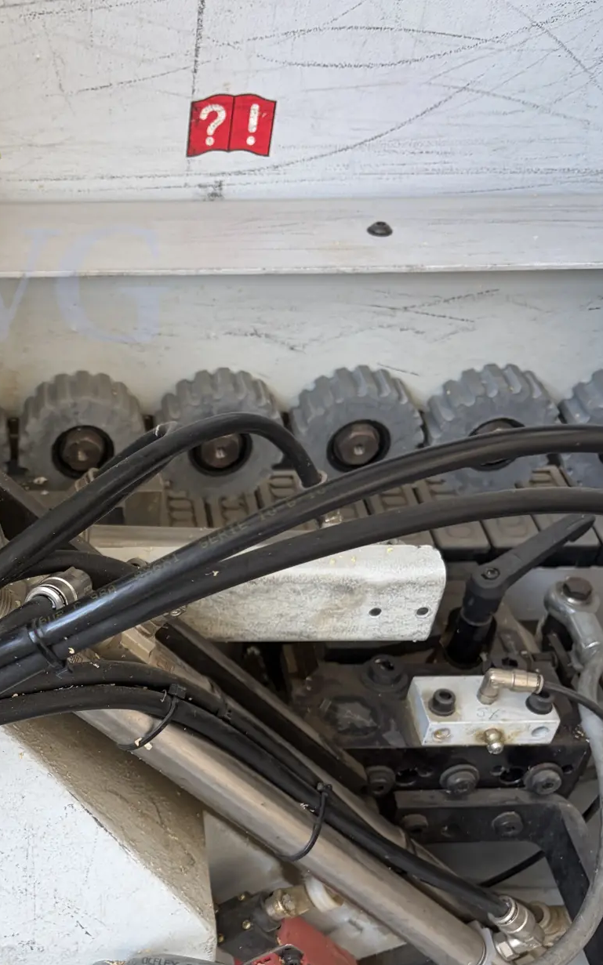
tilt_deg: -47.3
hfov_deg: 28.6
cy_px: 677
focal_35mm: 43
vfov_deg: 45.2
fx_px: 1131
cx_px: 56
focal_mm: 5.96
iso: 125
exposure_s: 1/64
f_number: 1.6
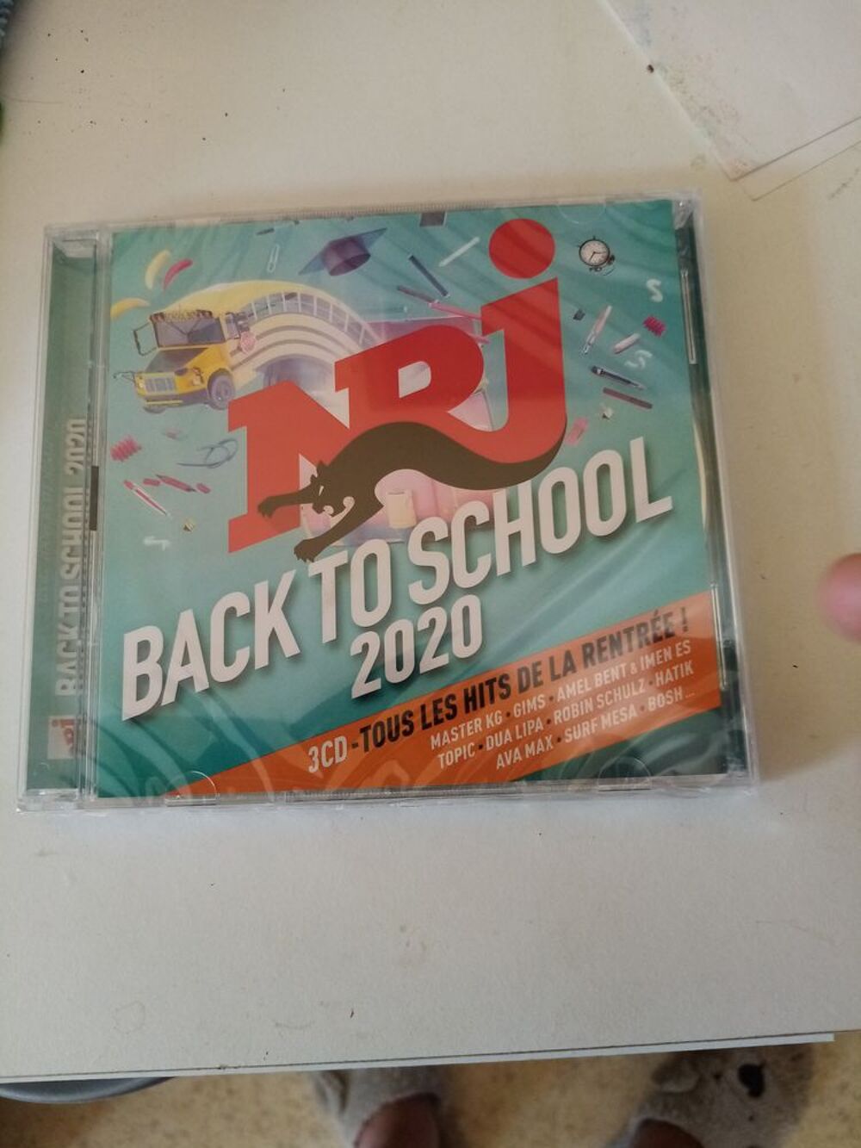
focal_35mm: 26
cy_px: 574
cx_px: 430
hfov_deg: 53.1
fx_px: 862
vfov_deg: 67.3
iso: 143
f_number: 1.8
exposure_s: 1/50
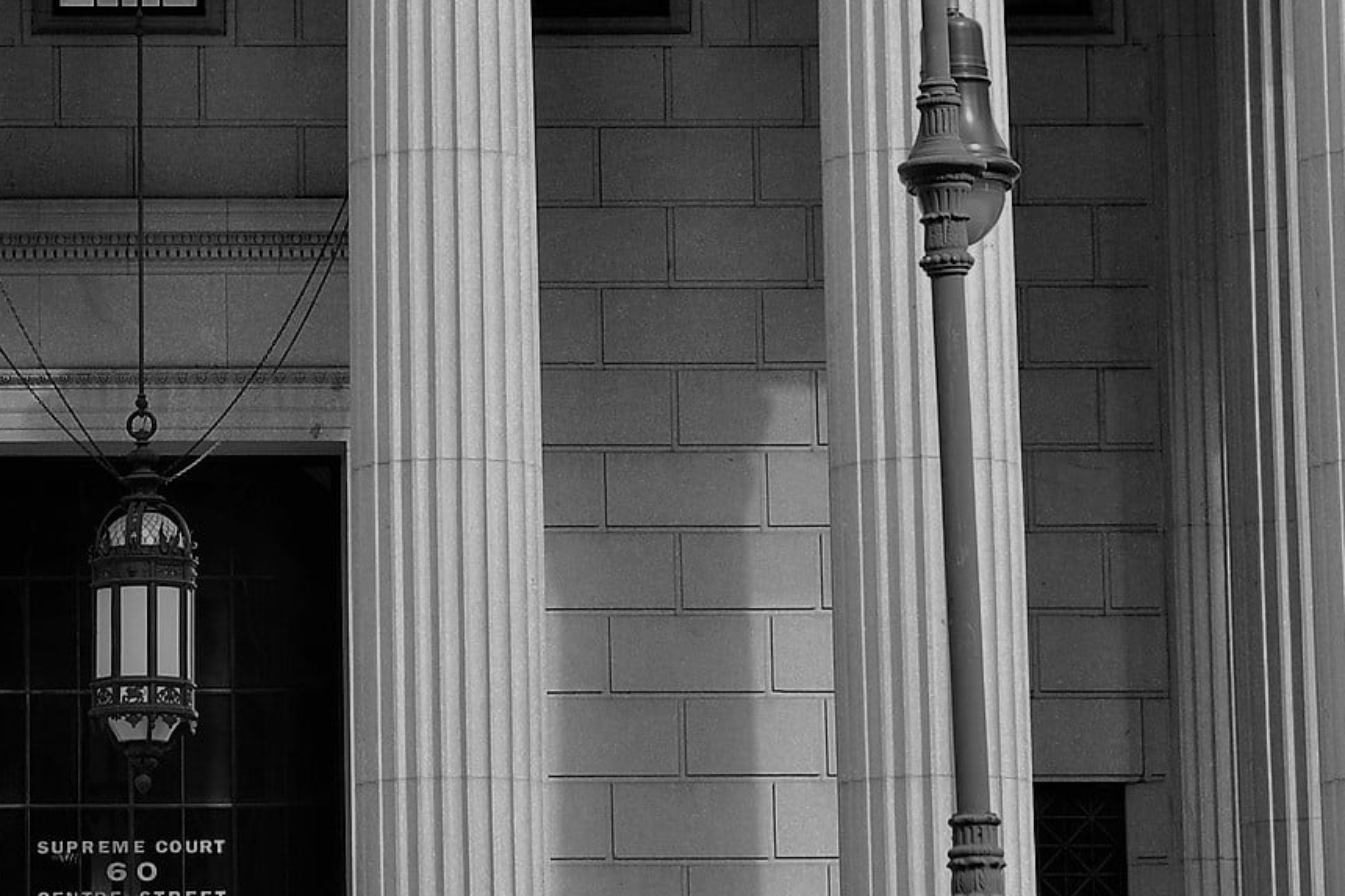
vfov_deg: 7.1
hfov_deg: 10.6
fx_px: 7178
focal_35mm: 192
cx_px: 142
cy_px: 39
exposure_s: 1/320
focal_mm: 55
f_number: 5
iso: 100
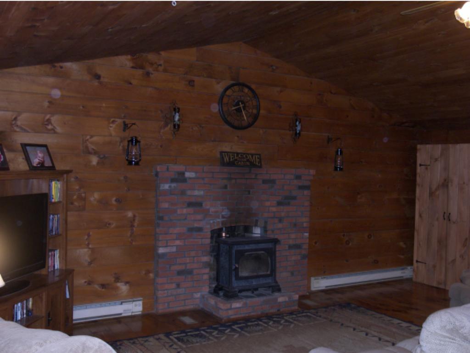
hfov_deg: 50.1
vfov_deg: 38.7
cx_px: 235
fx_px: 503
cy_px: 176
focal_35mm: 37
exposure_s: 1/40
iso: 160
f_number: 3.2
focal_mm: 7.8
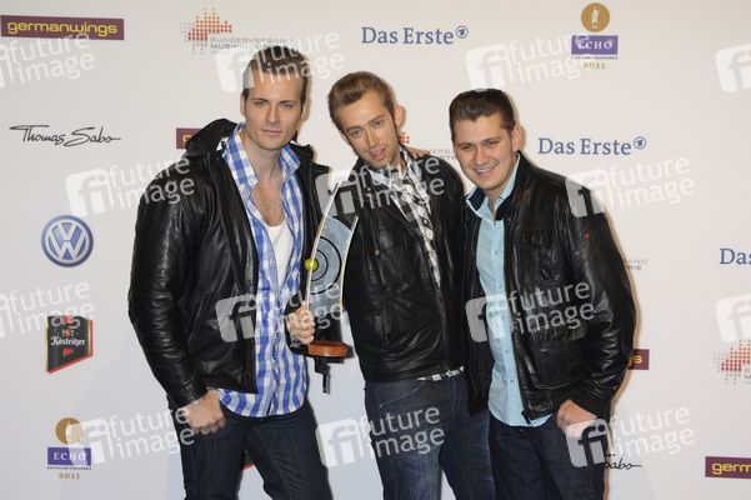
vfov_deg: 15.2
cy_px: 250
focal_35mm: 90
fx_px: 1876
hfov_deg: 22.6
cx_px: 376
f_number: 6.3
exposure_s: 1/160
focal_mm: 90
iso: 640
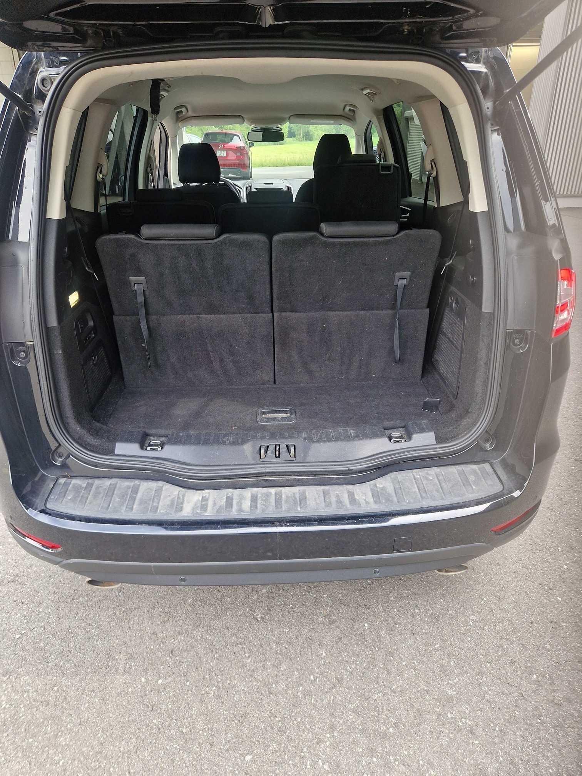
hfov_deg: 58.9
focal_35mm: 23
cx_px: 291
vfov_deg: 73.9
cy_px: 388
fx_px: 516
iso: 64
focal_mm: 5.4
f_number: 1.8
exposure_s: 1/180
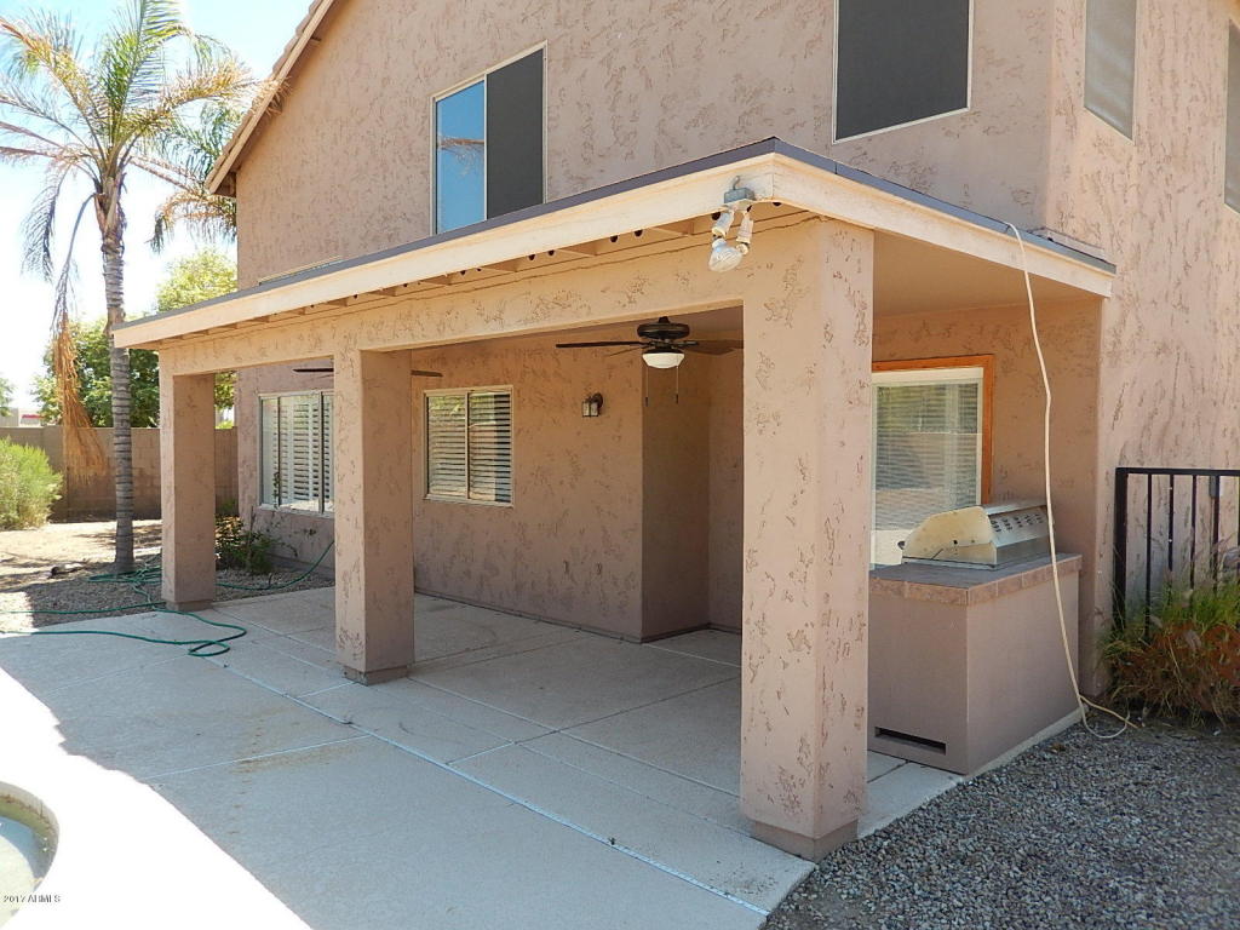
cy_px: 465
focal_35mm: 25
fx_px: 896
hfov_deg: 69.4
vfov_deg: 54.9
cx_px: 620
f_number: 3.4
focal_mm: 4.5
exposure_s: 1/400
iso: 125
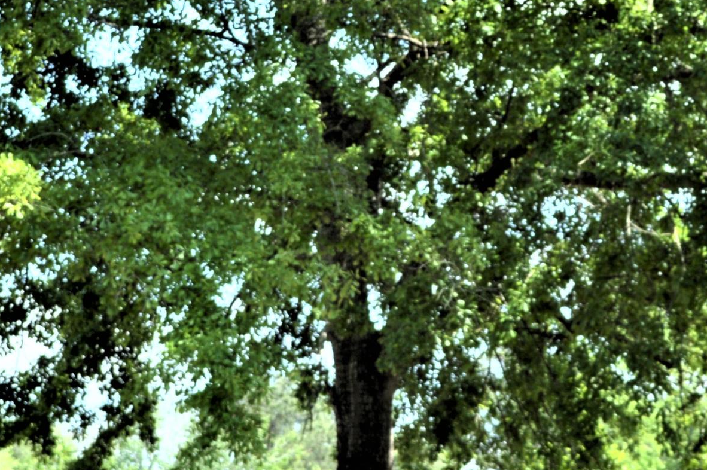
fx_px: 2688
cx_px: 329
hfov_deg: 15.0
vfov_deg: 9.9
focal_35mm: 137
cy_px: 446
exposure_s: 1/125
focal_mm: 36
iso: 100
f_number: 7.1
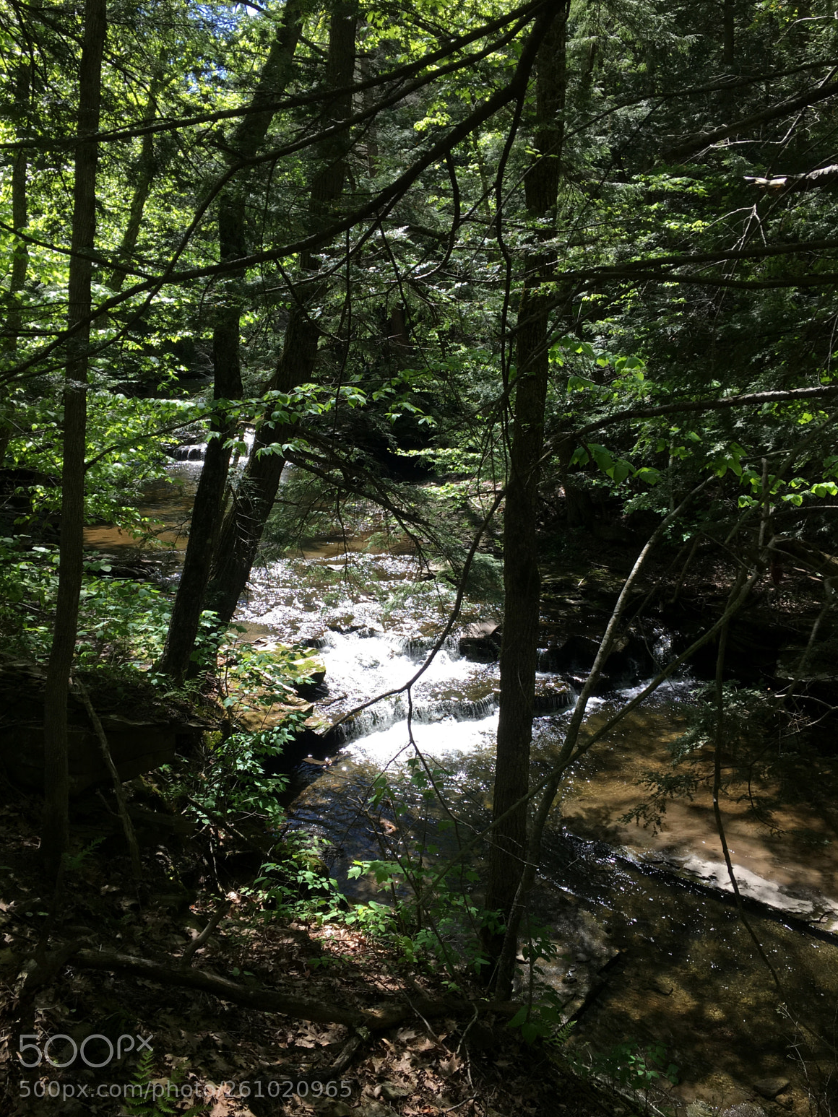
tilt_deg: -16.4
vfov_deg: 60.0
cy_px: 568
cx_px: 407
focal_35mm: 30
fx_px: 968
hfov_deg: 46.8
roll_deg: +0.9
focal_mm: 4.15
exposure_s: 1/304
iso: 25
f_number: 2.2
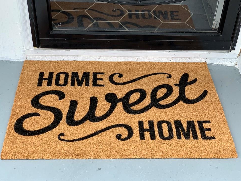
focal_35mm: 55
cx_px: 117
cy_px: 94
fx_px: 383
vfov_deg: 26.6
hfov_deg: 34.9
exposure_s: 1/188
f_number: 2.4
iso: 16
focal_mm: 6
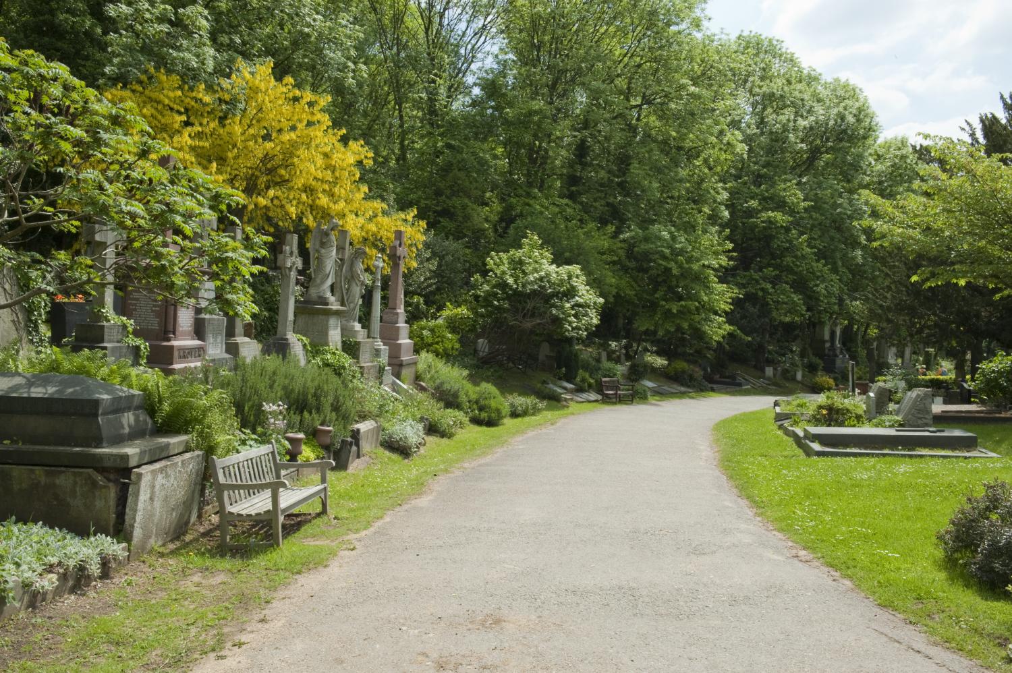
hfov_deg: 58.7
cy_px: 336
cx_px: 506
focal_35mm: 32
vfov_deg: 41.1
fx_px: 899
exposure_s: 1/100
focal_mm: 32
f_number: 22
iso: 500
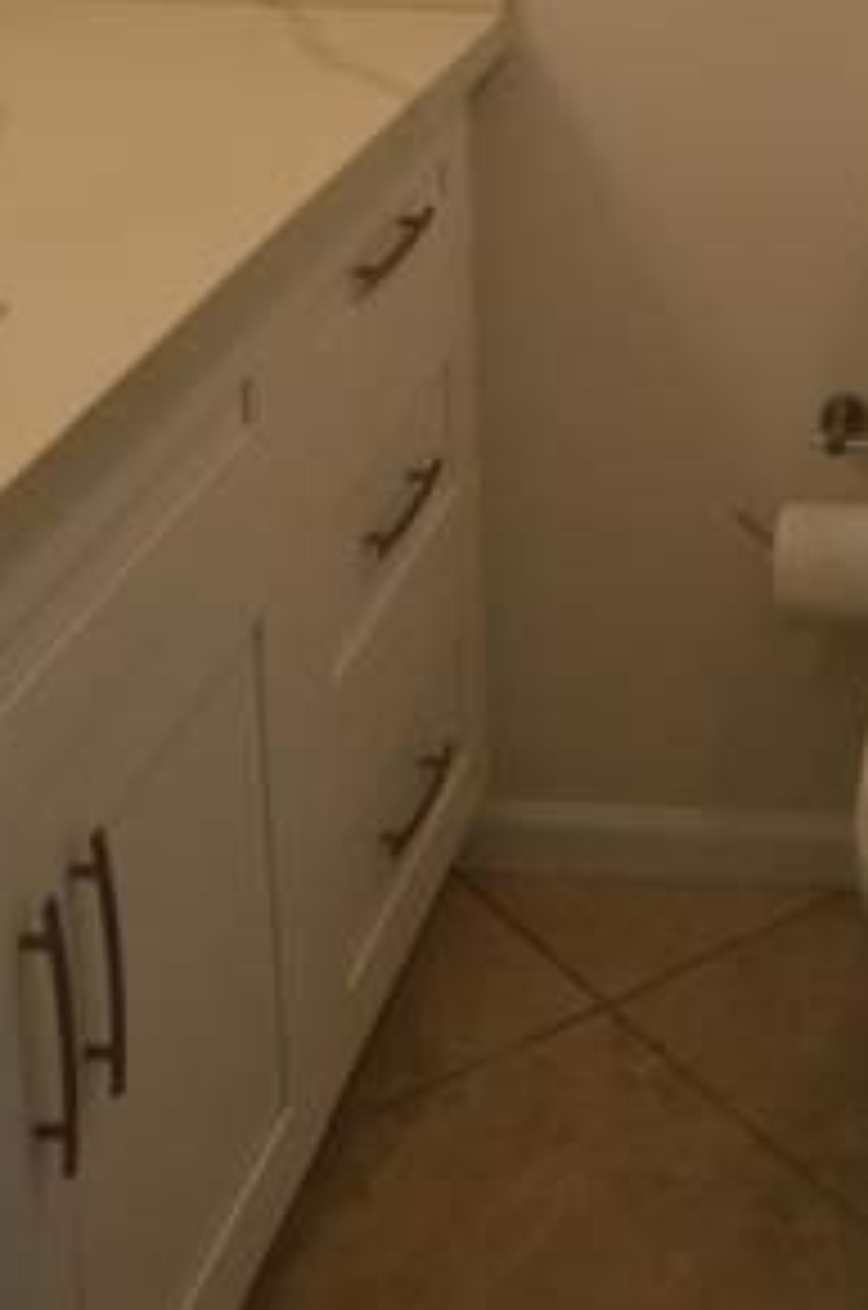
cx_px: 1061
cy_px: -149
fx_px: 2432
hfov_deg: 19.0
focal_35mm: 67
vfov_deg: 27.4
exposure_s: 1/100
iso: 400
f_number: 5
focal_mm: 18
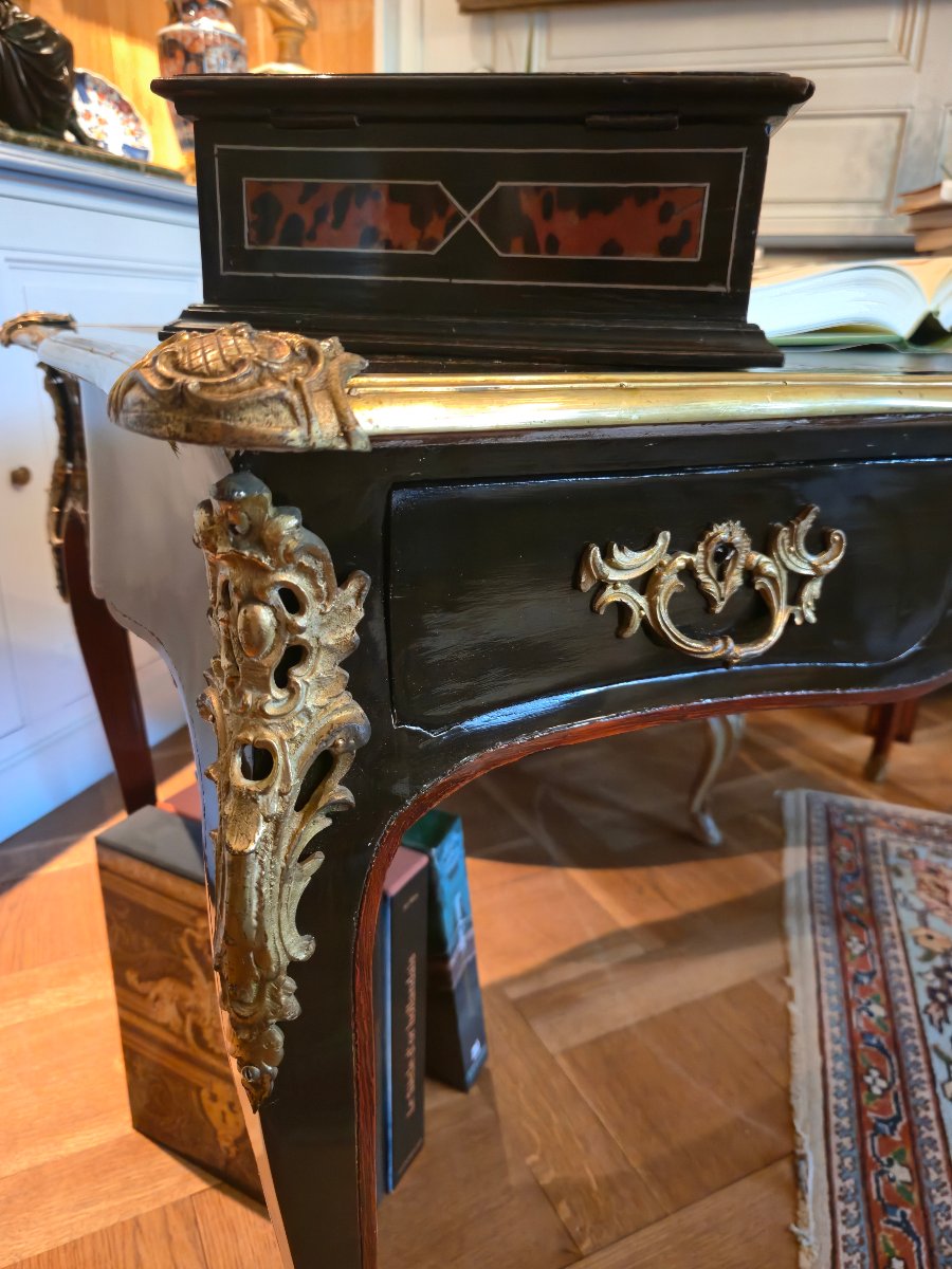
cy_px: 634
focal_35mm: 23
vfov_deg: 73.9
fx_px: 843
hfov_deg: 58.9
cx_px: 476
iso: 640
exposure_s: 1/33.3
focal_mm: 5.4
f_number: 1.8
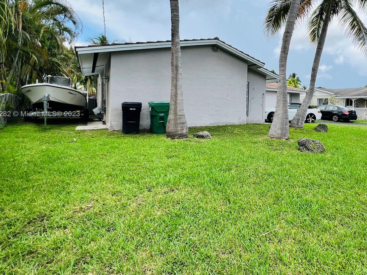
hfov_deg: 82.1
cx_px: 241
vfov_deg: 68.2
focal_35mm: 19
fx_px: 201
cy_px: 115
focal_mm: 1.57
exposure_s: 1/573
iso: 32
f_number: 1.8
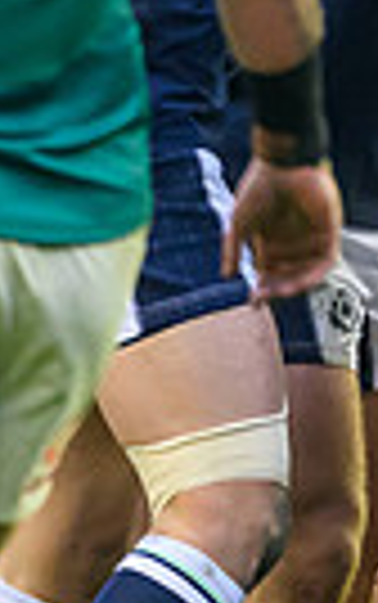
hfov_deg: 0.4
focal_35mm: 3212
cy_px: 275
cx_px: 848
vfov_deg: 0.7
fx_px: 52829
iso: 5000
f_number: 4
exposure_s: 1/1250
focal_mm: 560
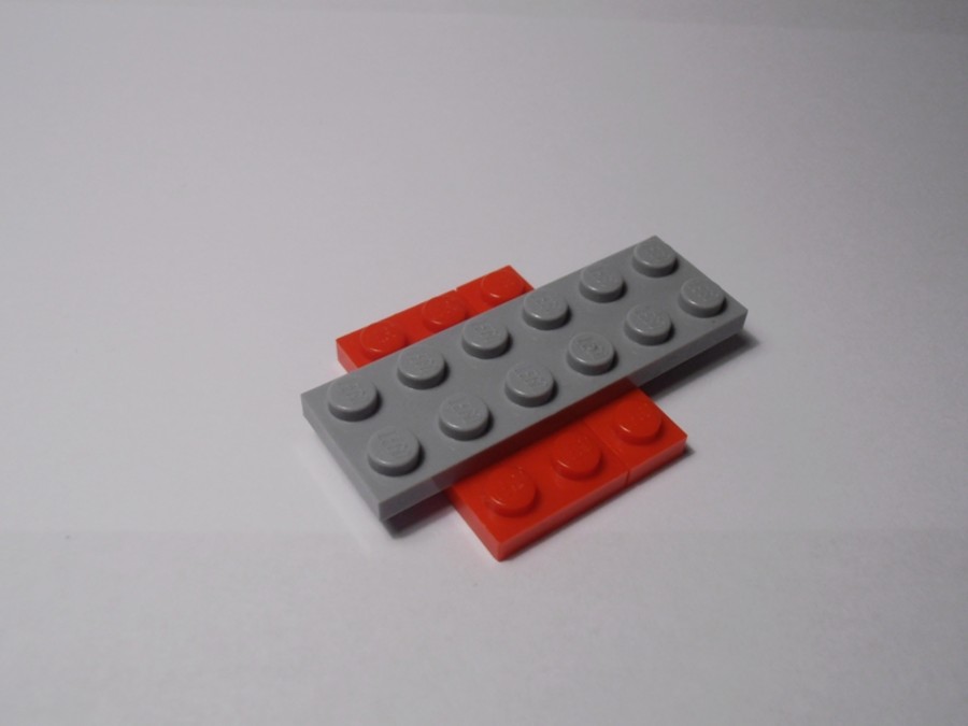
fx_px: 1035
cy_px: 363
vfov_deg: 38.7
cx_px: 484
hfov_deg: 50.1
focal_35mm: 37
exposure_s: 1/125
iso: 80
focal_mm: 6.61
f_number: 3.9
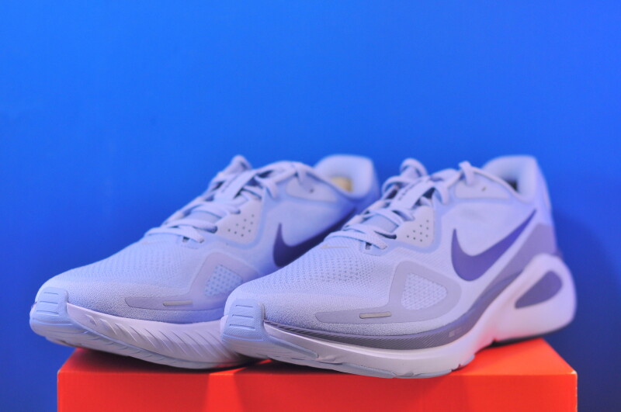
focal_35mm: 75
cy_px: 206
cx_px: 310
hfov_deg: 27.0
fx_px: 1292
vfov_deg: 18.1
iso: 250
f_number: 2.5
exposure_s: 1/320
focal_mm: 50
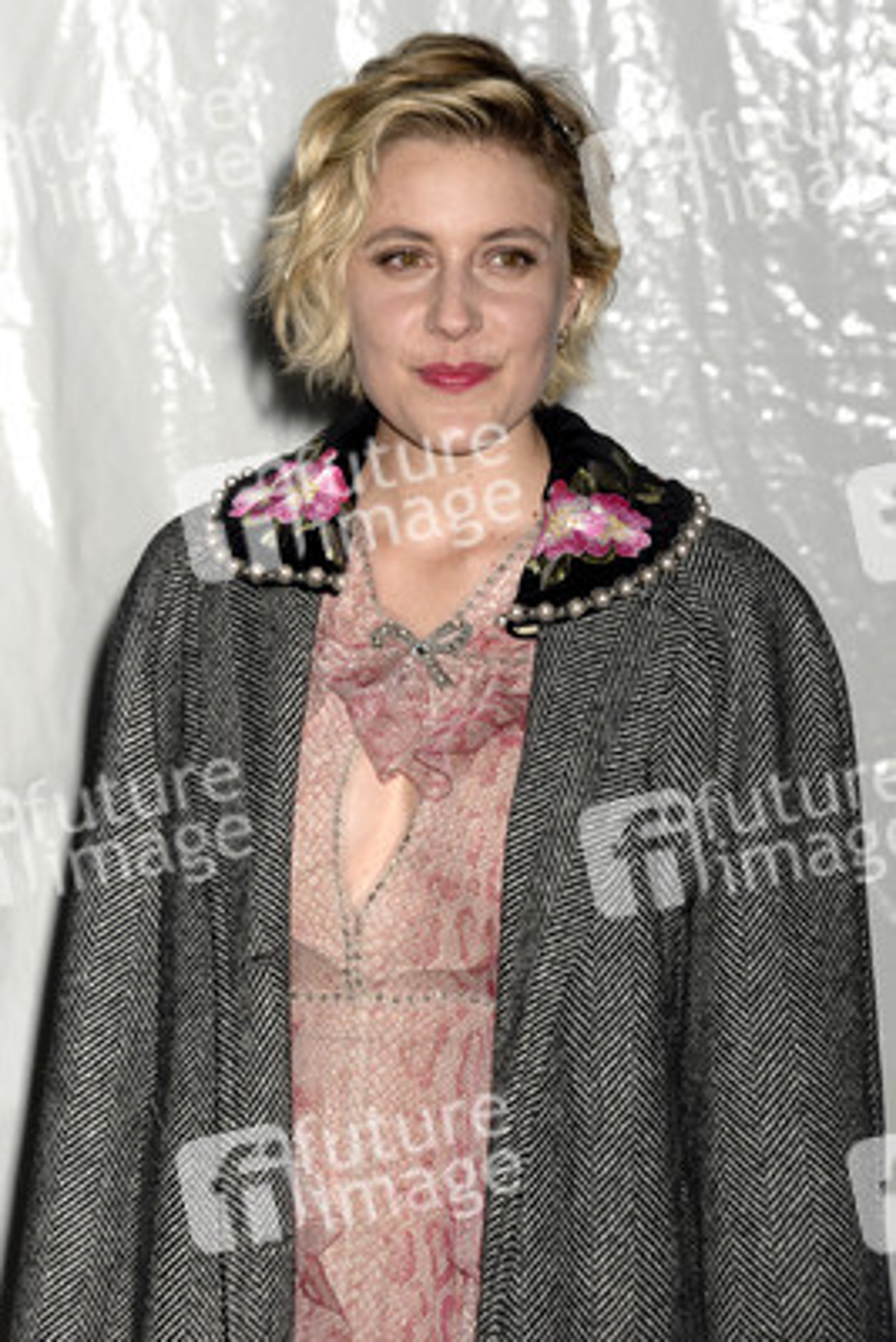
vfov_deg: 15.2
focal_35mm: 135
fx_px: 5035
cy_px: 671
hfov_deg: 10.2
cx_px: 448
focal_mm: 135
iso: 800
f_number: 5.6
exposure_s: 1/250
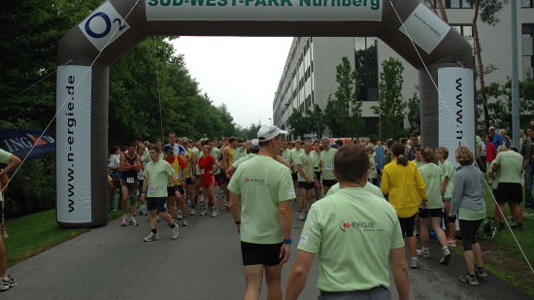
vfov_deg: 40.1
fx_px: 411
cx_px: 262
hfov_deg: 66.1
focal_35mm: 29
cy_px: 150
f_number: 4.8
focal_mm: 18
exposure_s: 1/90
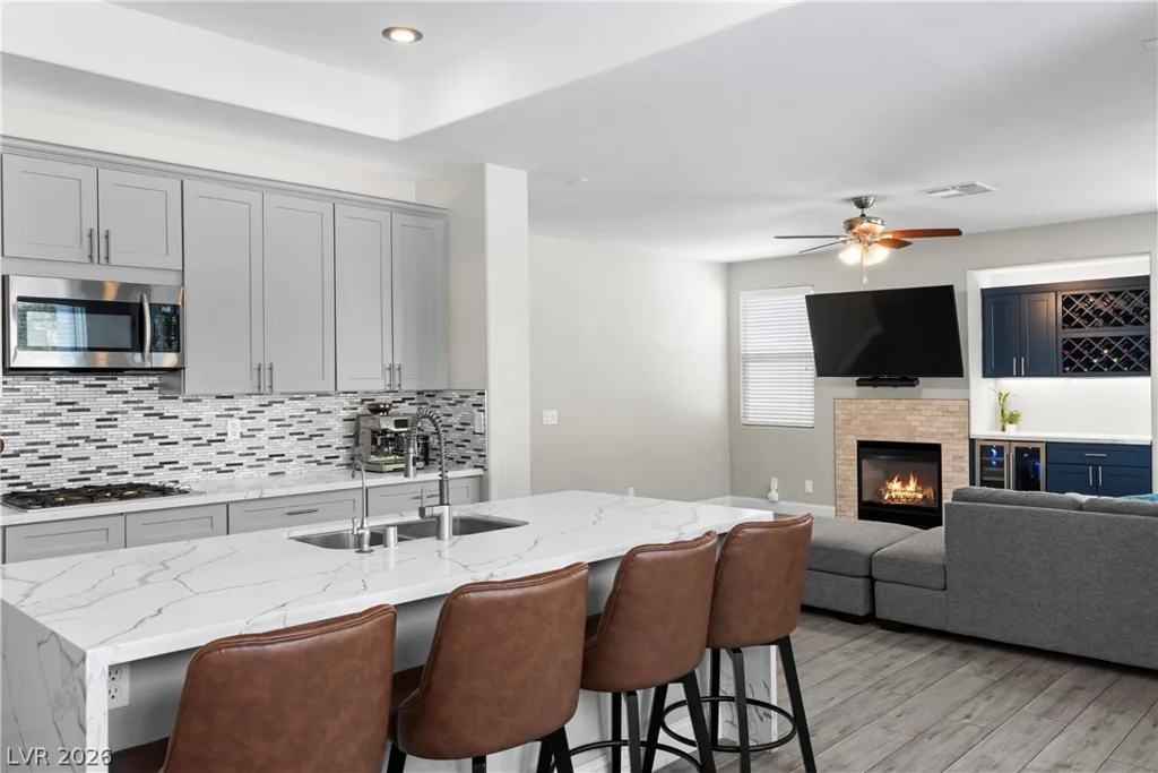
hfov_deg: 67.4
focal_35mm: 27
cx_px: 579
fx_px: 869
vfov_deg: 47.9
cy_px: 386
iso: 400
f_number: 8
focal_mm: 27
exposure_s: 1/13
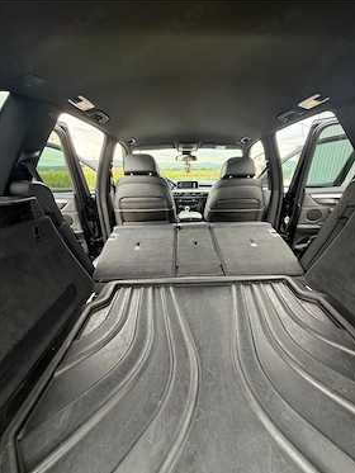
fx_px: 205
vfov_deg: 98.1
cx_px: 188
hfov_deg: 81.7
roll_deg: -0.8
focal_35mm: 15
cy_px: 249
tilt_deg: -17.8
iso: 160
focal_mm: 2.22
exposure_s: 1/99
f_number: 2.2
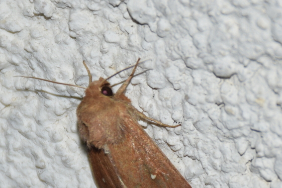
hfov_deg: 5.8
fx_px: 2788
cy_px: 145
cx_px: 145
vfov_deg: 3.9
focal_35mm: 356
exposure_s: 1/60
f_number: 7.1
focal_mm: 140
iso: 320
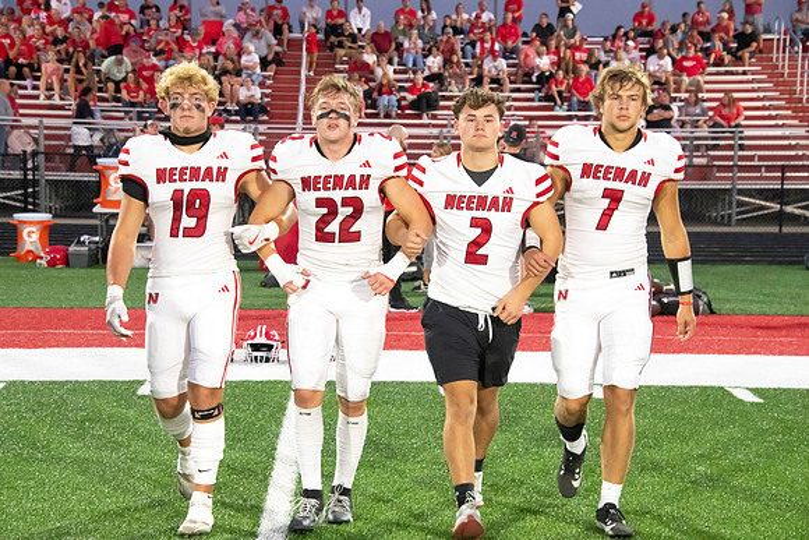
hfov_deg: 23.9
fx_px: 1910
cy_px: 270
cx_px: 404
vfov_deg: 16.1
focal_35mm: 85
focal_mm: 85
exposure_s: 1/200
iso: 10000
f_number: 7.1
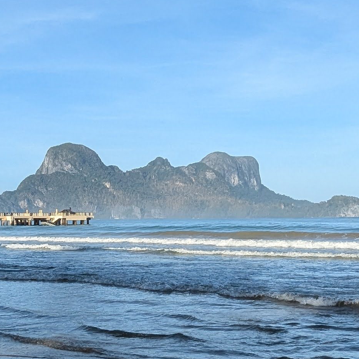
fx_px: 716
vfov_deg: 28.0
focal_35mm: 61
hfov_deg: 27.8
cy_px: 234
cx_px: 93
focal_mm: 2.35
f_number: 2.2
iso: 49
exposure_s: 1/1475
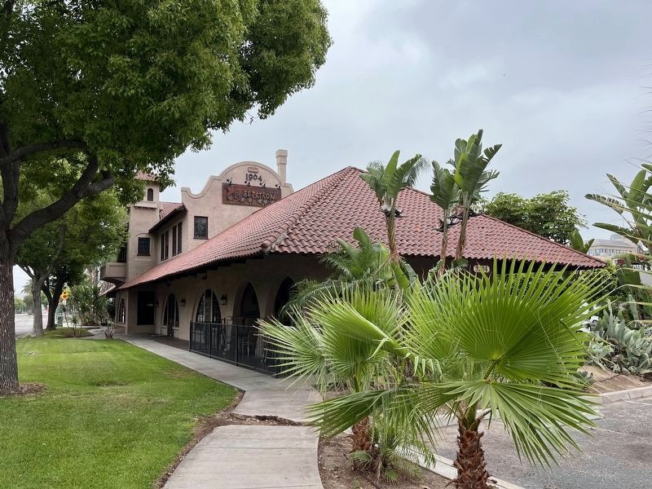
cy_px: 244
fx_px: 490
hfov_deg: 67.3
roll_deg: +0.9
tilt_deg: +4.5
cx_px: 326
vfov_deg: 53.1
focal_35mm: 26
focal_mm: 5.1
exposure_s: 1/2268
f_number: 1.6
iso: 50
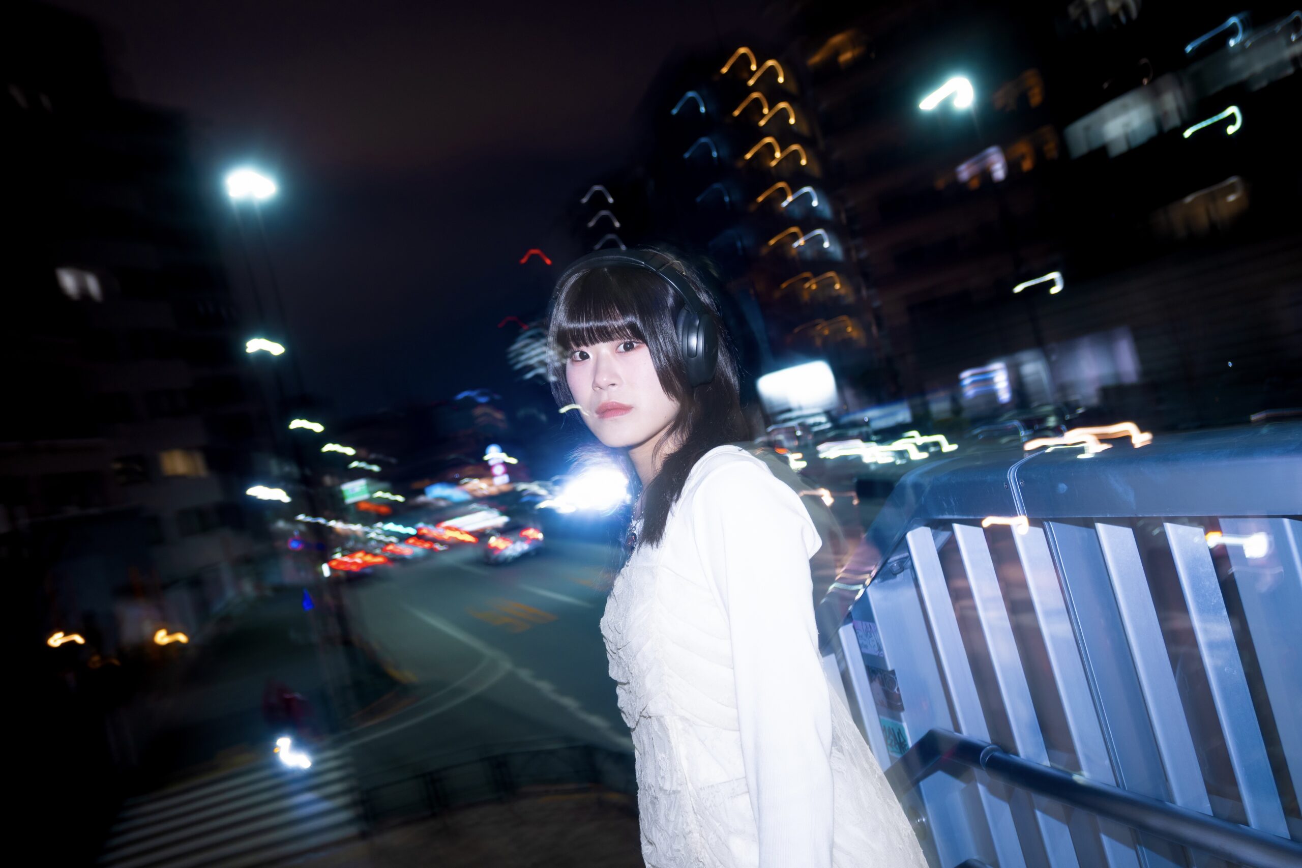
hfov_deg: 58.3
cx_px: 651
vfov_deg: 40.8
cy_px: 434
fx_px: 1166
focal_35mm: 32
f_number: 4
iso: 100
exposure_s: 1/3
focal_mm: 21.5
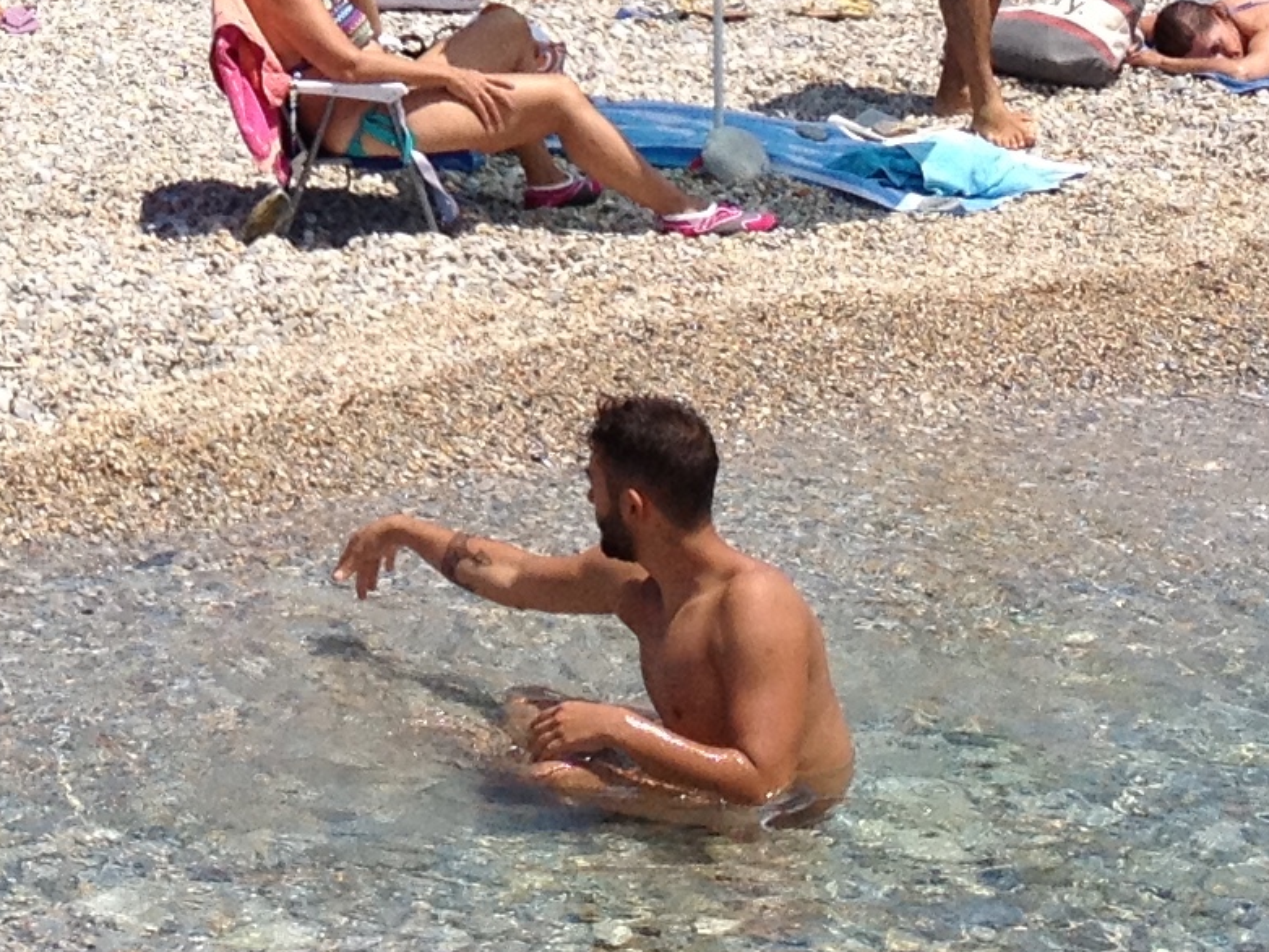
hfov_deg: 13.2
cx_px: -138
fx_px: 5354
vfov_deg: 9.9
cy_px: -414
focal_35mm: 146
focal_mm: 4.28
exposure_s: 1/2762
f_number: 2.4
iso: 50
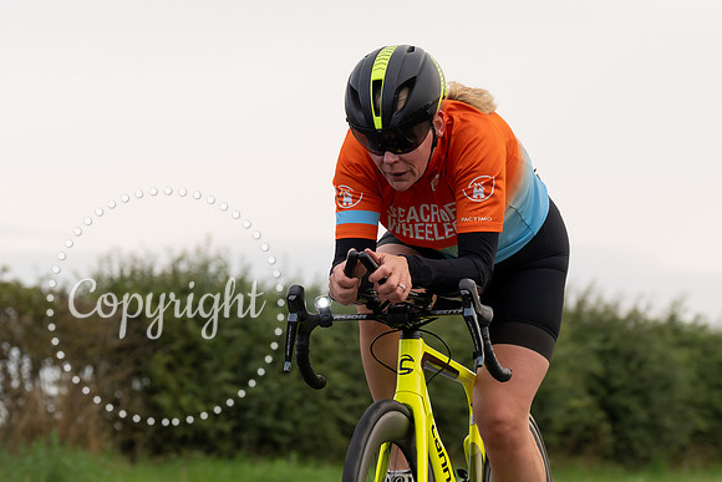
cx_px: 359
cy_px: 216
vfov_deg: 7.8
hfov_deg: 11.7
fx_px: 3522
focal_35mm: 176
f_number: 4.5
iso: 250
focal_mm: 95
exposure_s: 1/800
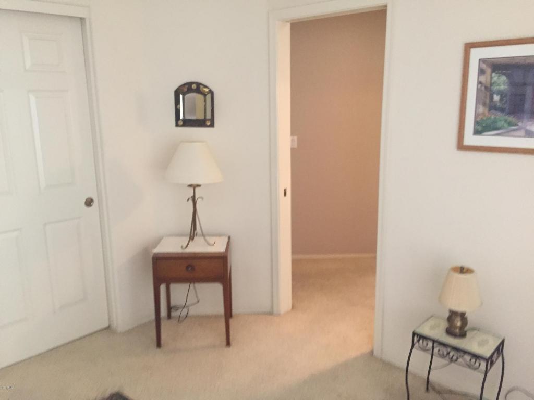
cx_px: 267
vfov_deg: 48.2
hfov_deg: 61.7
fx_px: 447
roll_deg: +0.8
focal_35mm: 29
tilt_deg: -12.9
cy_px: 200
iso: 250
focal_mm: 4.15
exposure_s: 1/20
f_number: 2.2
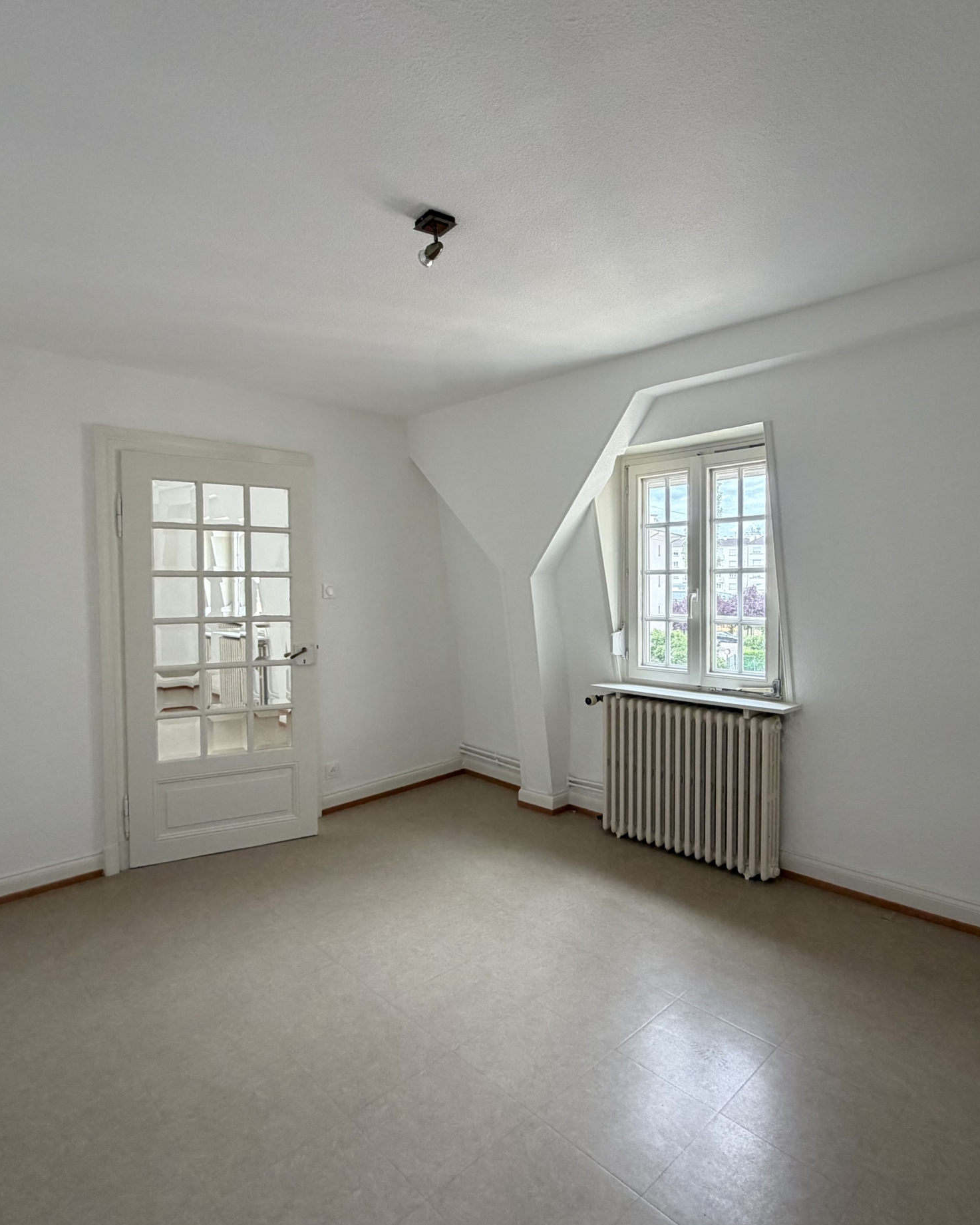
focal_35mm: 19
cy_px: 602
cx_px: 536
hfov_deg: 70.7
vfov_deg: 83.3
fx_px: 689
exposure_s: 1/121
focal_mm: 2.22
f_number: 2.2
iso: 200
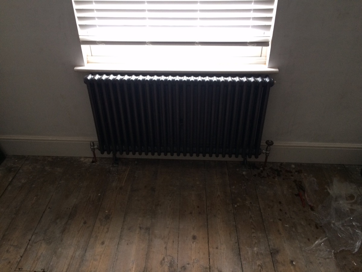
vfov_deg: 48.2
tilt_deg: -32.6
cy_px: 136
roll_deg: +0.6
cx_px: 181
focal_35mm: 29
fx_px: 303
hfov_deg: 61.7
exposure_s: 1/33
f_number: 2.2
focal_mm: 4.15
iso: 160
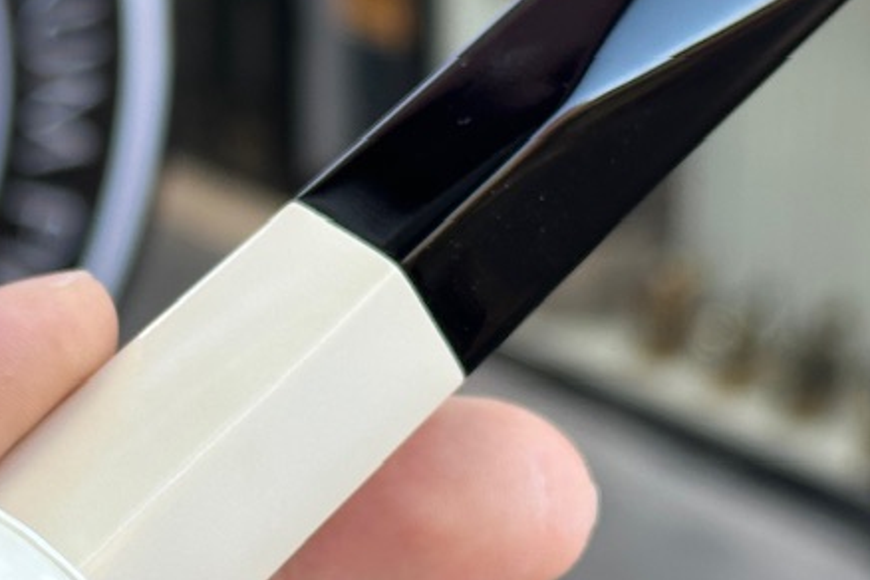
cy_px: 455
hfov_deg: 14.0
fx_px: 3528
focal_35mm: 146
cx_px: 145
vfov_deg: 9.4
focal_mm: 6.86
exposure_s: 1/188
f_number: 1.78
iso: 50
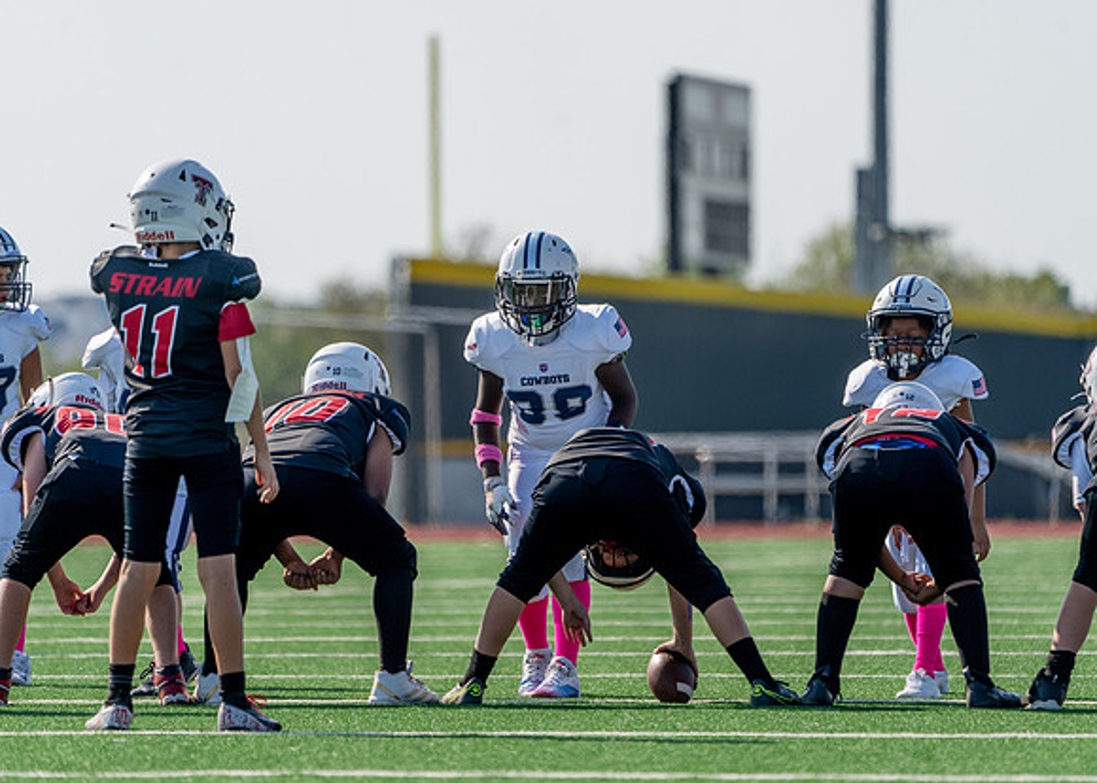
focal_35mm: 430
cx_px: 548
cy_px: 392
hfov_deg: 4.7
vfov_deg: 3.4
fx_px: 13384
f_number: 5.6
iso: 250
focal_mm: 400
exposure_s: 1/1250
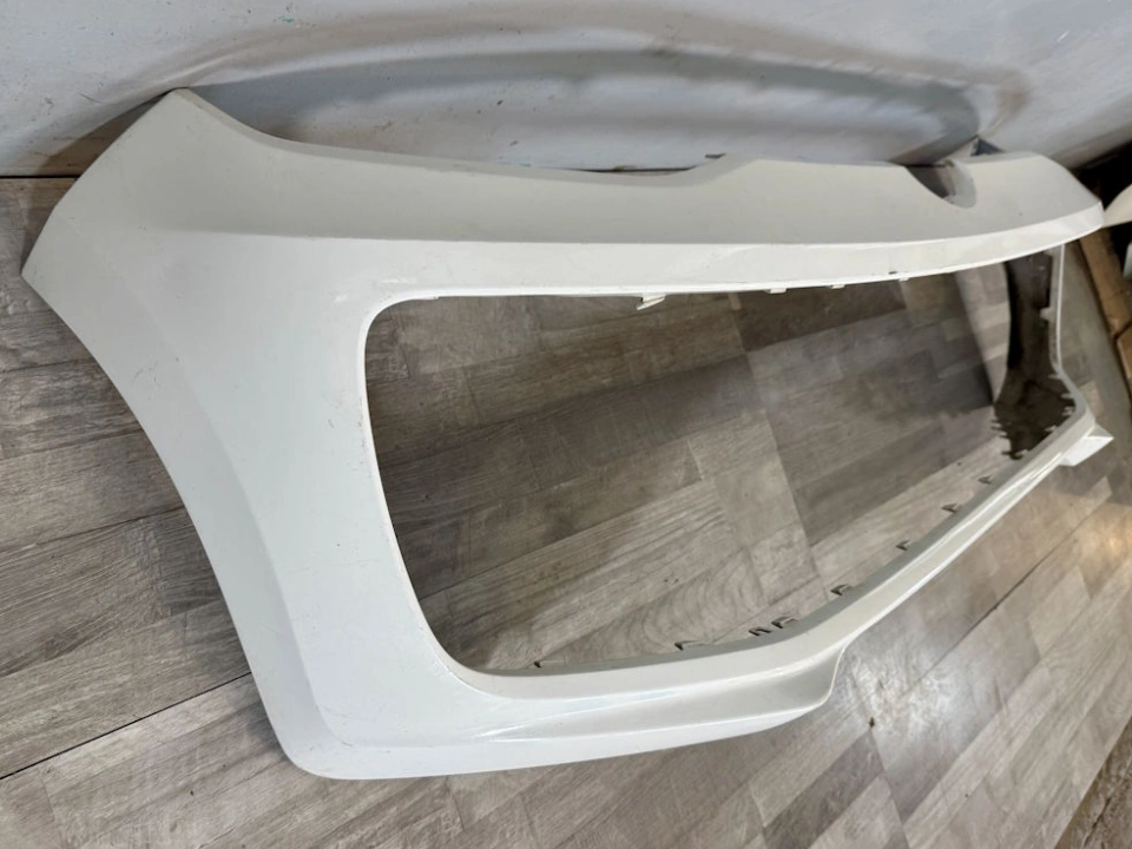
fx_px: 818
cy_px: 428
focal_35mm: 25
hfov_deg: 69.4
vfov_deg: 54.9
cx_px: 544
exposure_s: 1/100
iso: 125
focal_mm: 6.76
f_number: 1.78
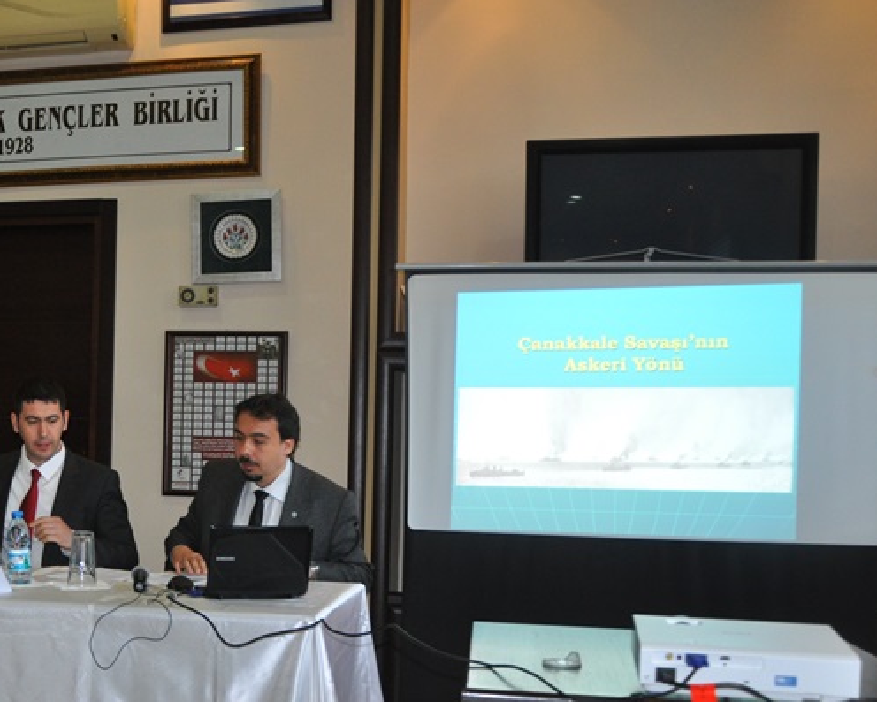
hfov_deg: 39.5
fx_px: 1187
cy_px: 449
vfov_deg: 32.7
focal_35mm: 46
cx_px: 225
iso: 800
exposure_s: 1/100
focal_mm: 21
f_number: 3.8
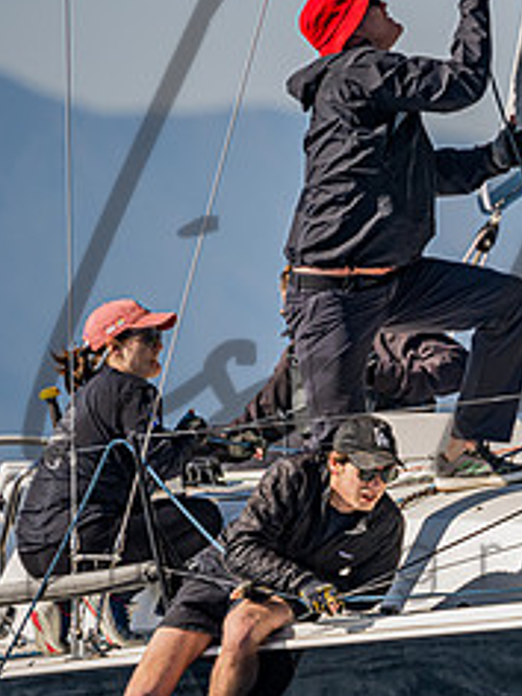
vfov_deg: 2.5
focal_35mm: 804
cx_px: 681
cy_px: 338
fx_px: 16165
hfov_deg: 1.8
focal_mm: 340
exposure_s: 1/2000
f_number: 5.3
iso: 400
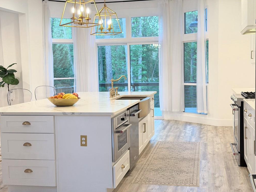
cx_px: 129
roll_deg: +1.2
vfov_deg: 29.7
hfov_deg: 38.9
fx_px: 362
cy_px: 97
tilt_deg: -5.5
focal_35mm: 49
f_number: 1.78
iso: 200
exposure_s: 1/120
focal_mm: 6.76
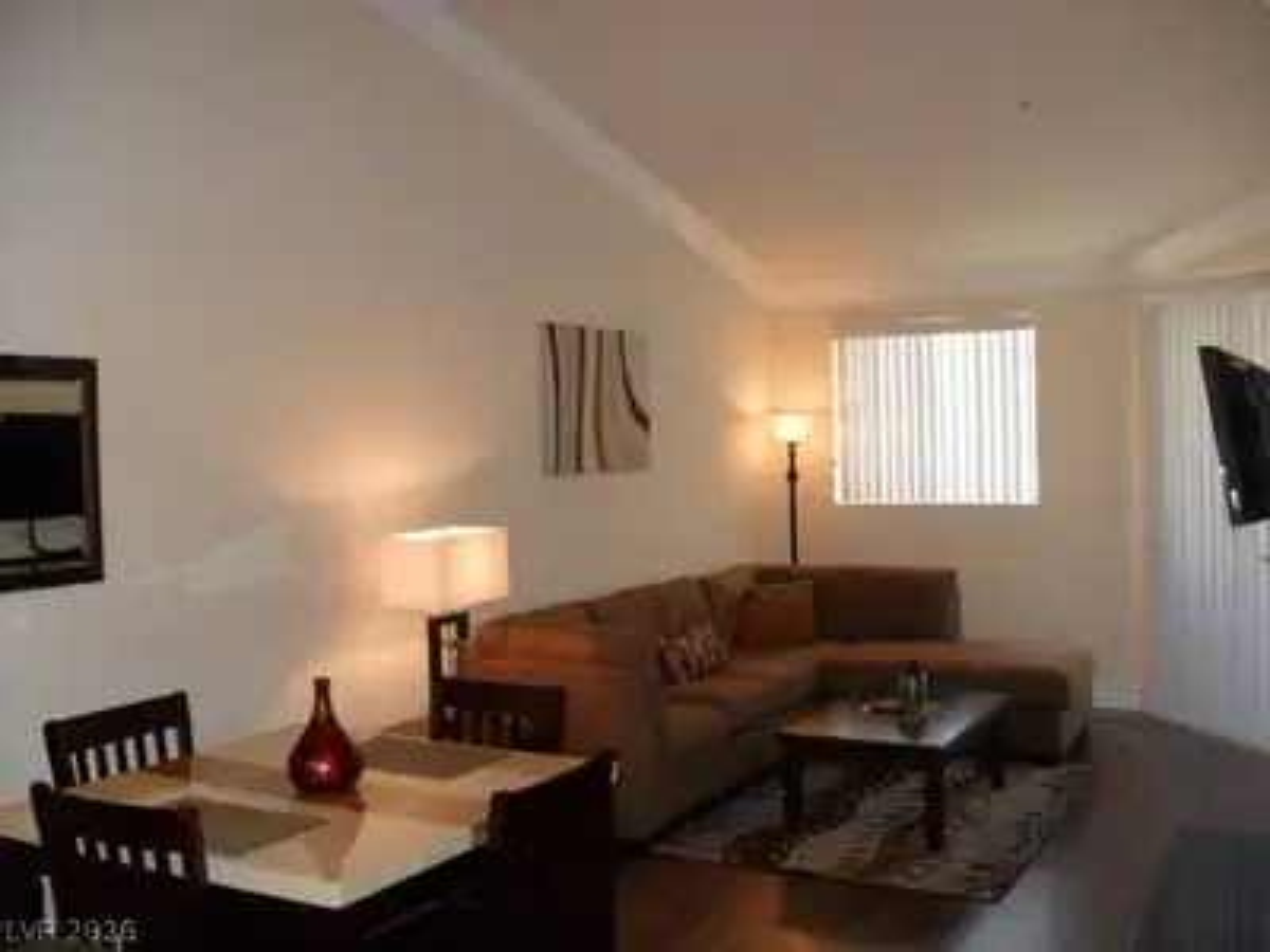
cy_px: 476
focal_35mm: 35
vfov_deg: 40.7
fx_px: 1284
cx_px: 635
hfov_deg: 52.6
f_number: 3
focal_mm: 6.3
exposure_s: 1/45
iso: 200
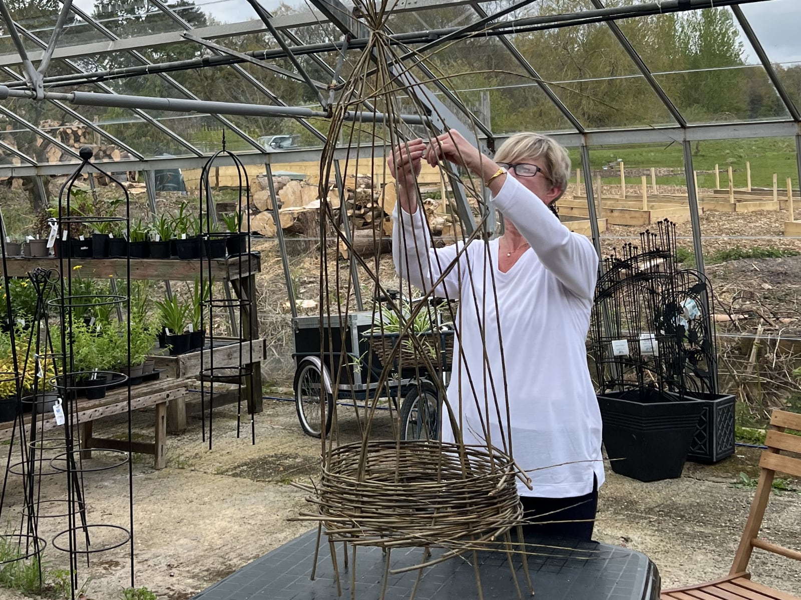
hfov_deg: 67.3
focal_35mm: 26
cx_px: 400
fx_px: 601
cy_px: 300
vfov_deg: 53.0
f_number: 1.5
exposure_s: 1/2632
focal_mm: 5.7
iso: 50
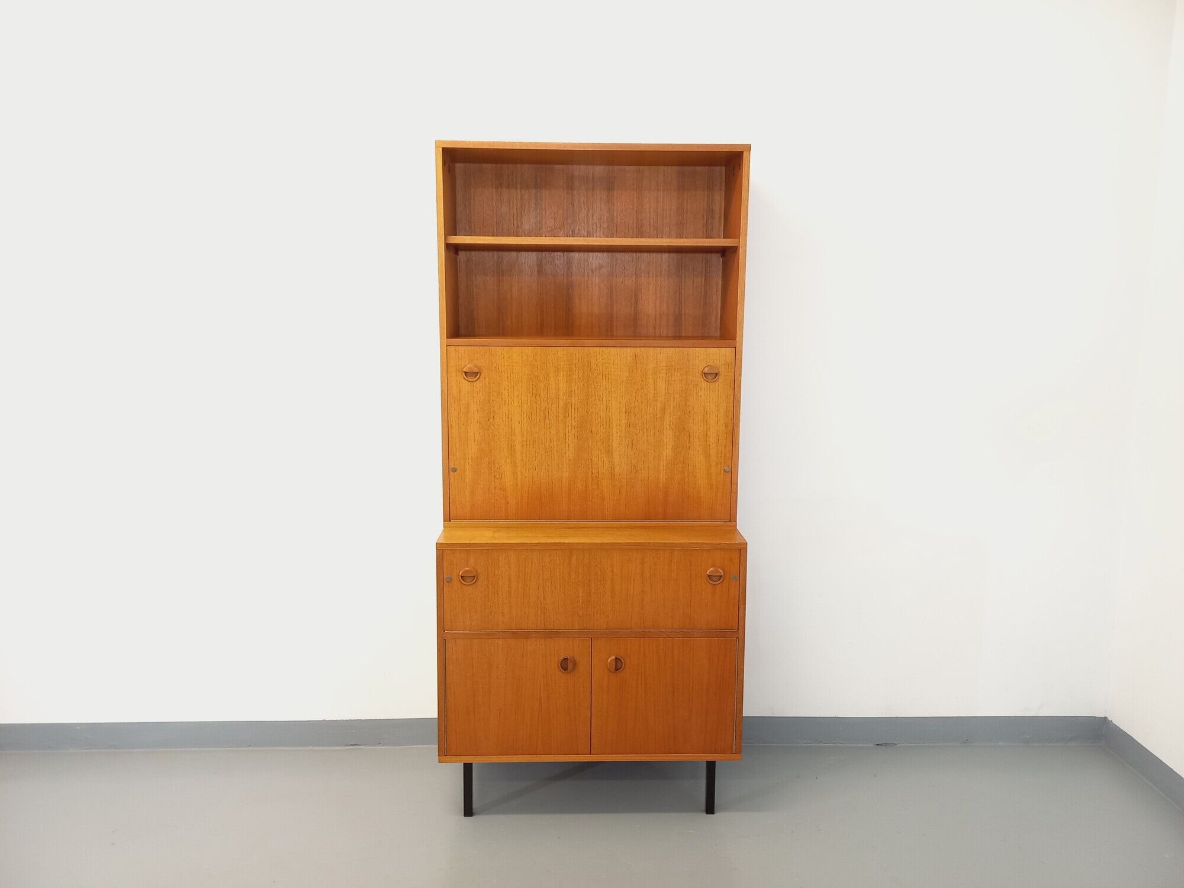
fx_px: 855
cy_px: 444
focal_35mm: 25
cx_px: 592
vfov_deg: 54.9
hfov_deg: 69.4
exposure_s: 1/49
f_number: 1.8
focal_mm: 4.65
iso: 250
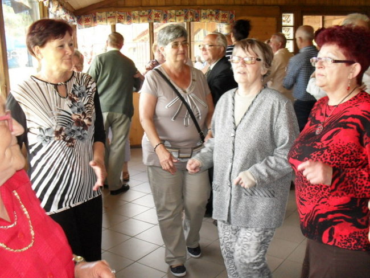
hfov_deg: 49.0
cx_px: 185
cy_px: 139
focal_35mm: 38
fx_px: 406
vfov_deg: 37.7
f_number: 2.8
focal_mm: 6.3
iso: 160
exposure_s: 1/45
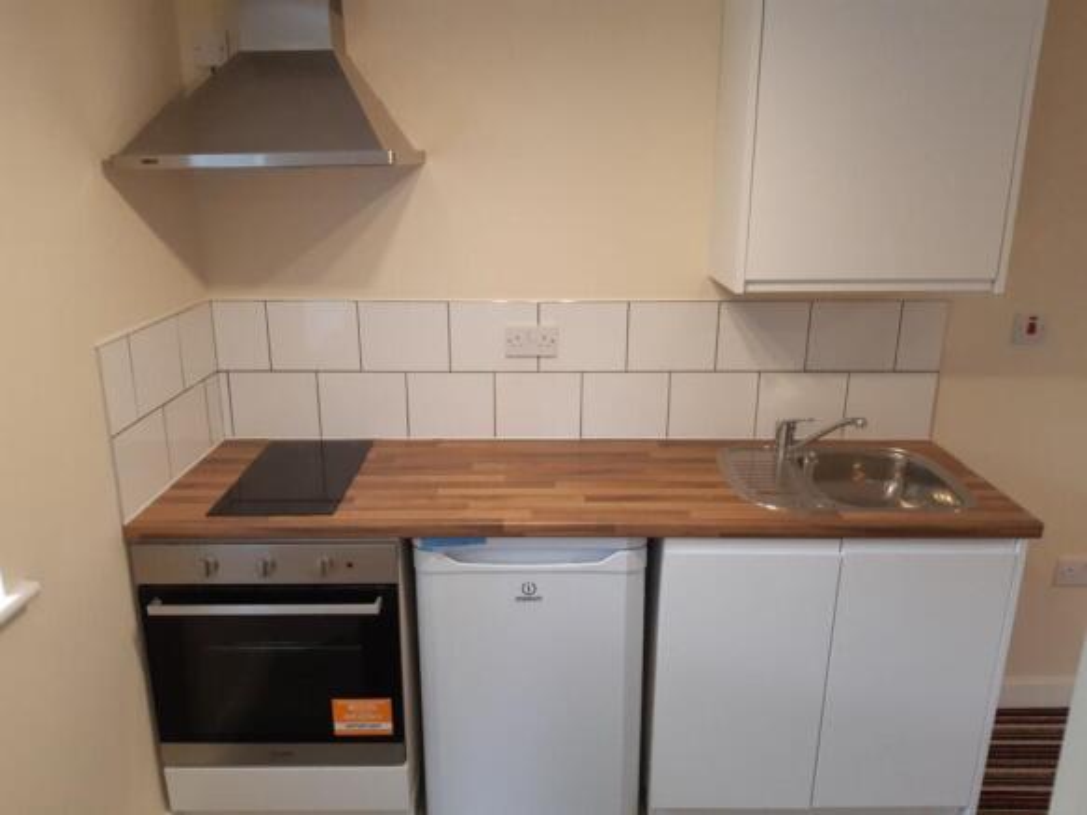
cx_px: 544
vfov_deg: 53.0
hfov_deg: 67.3
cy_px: 408
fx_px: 816
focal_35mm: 26
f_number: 1.7
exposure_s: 1/50
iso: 80
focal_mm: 3.93
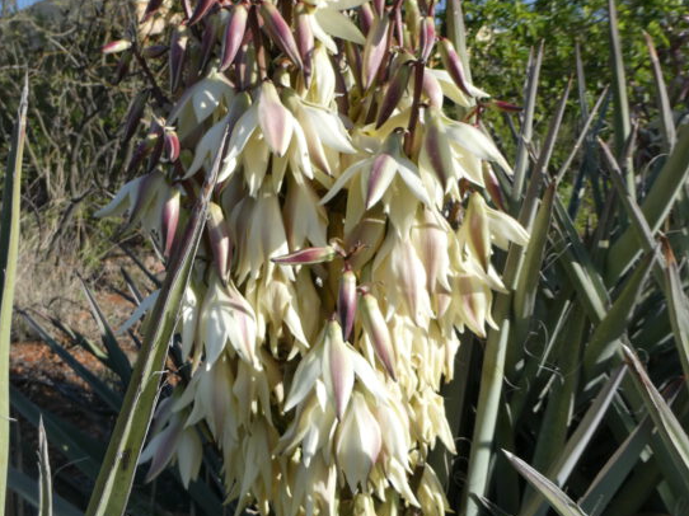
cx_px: 301
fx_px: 617
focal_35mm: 31
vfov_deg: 45.4
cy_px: 247
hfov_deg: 58.2
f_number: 3.5
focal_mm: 4.3
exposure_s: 1/1000
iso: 80
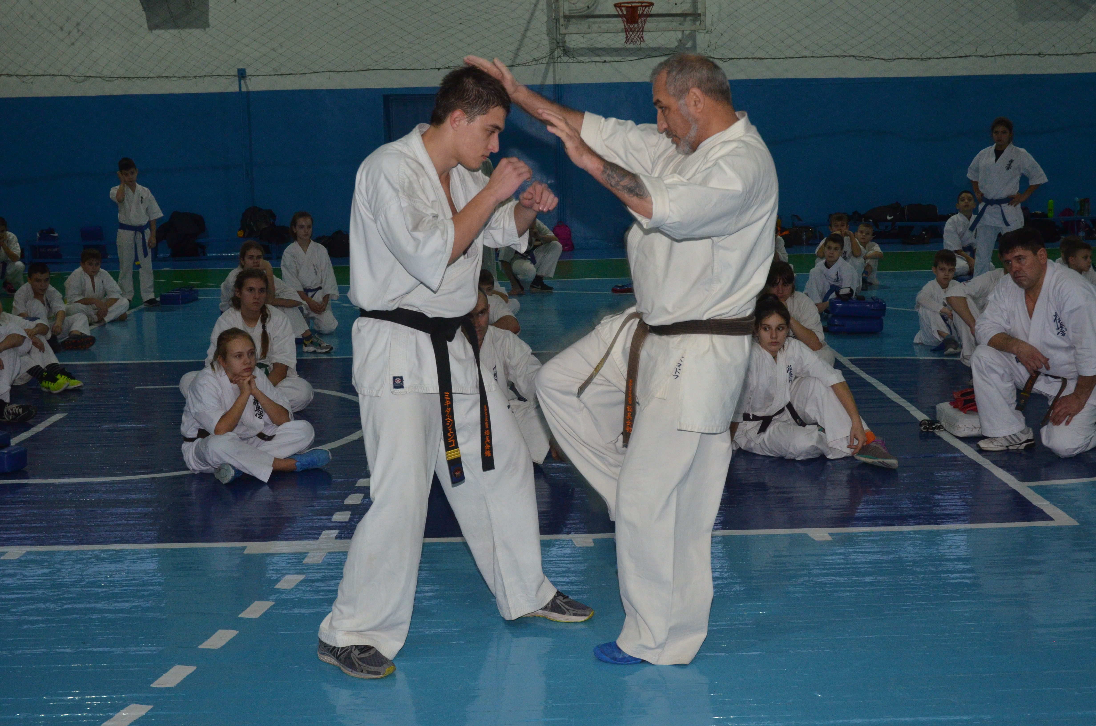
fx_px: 1413
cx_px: 548
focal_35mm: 46
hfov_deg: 42.4
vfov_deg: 28.8
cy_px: 363
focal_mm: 31
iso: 2000
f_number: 9
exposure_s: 1/60
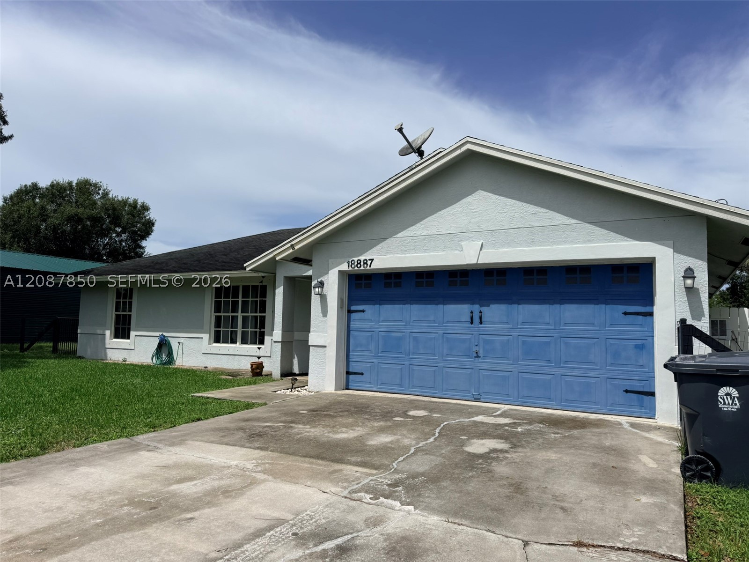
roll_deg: -2.2
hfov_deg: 71.6
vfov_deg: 56.8
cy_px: 281
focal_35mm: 24
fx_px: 519
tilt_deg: +7.1
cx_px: 374
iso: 80
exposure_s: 1/10309
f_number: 1.78
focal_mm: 6.76
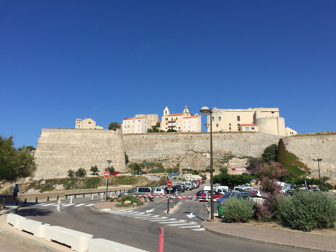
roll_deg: -1.5
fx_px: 281
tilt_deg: +11.6
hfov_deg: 61.7
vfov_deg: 48.2
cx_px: 168
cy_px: 126
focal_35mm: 29
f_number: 2.2
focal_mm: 4.15
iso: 32
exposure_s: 1/3968
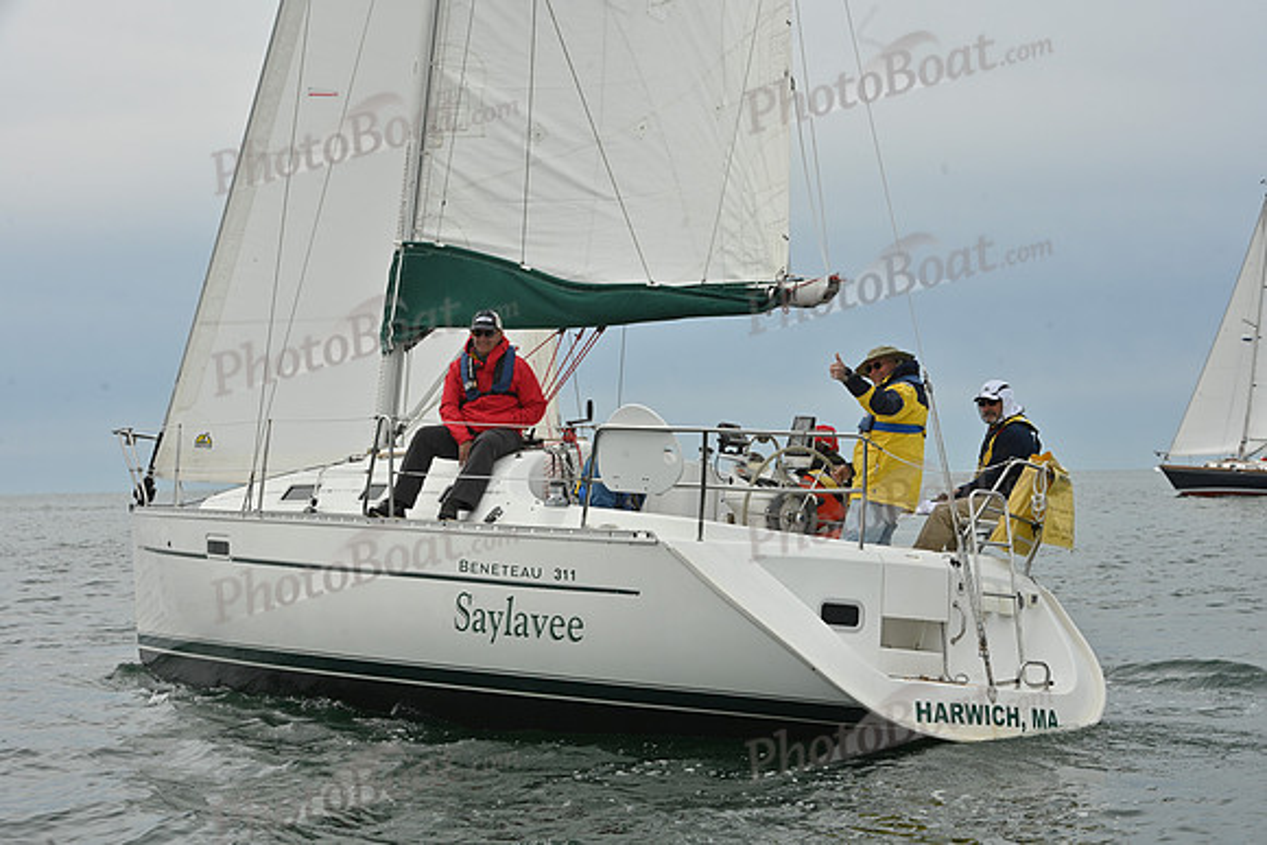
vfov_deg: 19.5
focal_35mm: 70
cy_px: 422
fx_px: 2464
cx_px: 634
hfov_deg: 28.8
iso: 320
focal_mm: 70
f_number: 11
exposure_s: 1/800
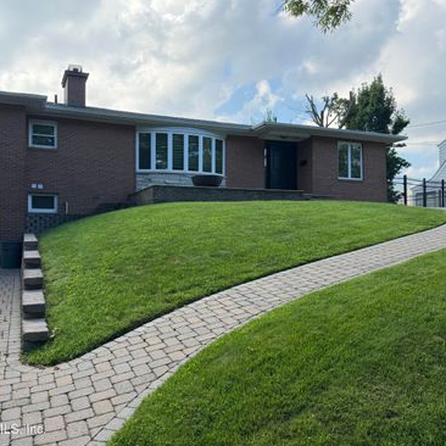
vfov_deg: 55.6
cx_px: 177
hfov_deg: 55.2
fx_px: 423
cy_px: 221
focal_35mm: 29
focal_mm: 6.76
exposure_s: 1/1618
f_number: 1.78
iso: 100
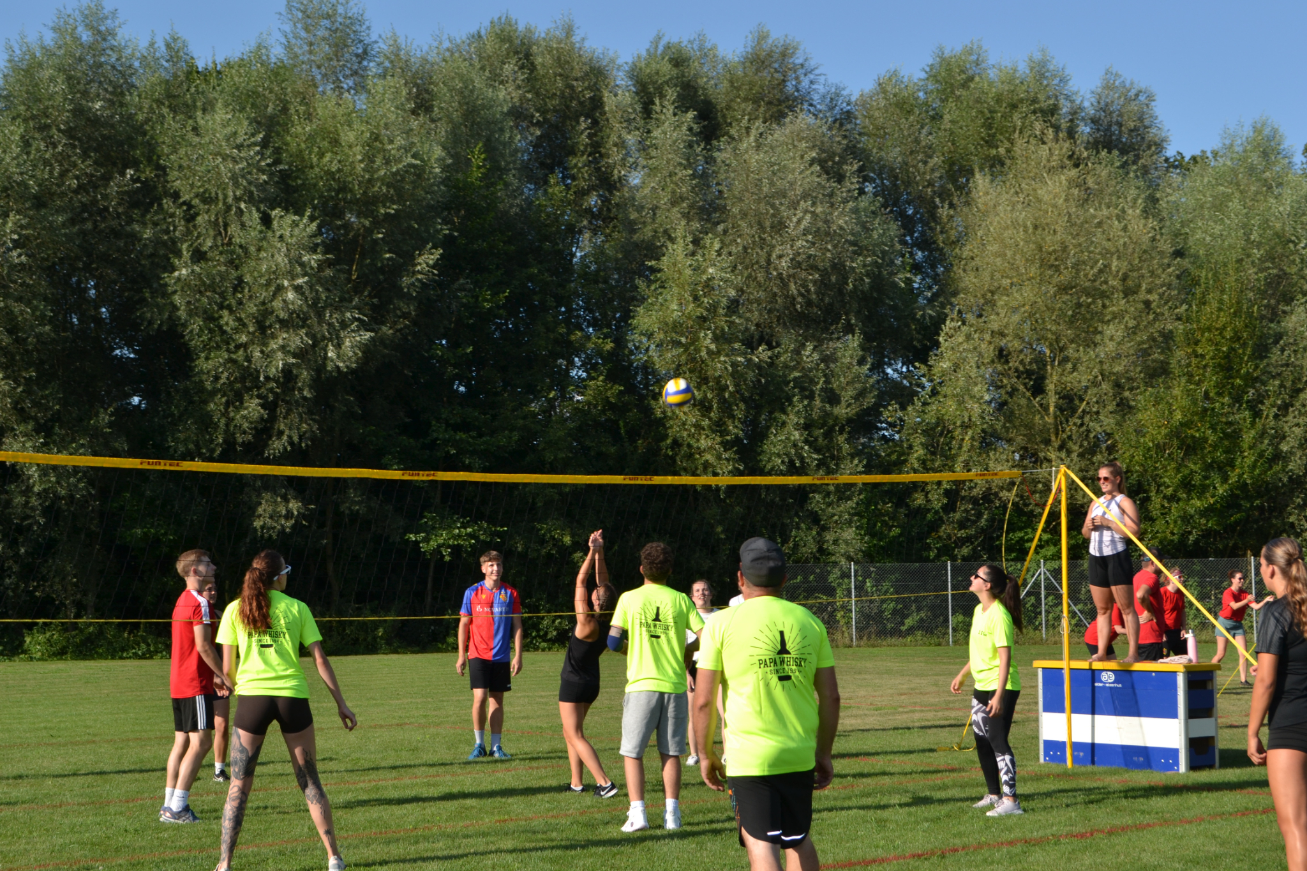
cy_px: 436
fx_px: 1960
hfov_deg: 36.9
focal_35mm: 54
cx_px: 654
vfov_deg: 25.1
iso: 100
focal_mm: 36
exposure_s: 1/200
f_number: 8
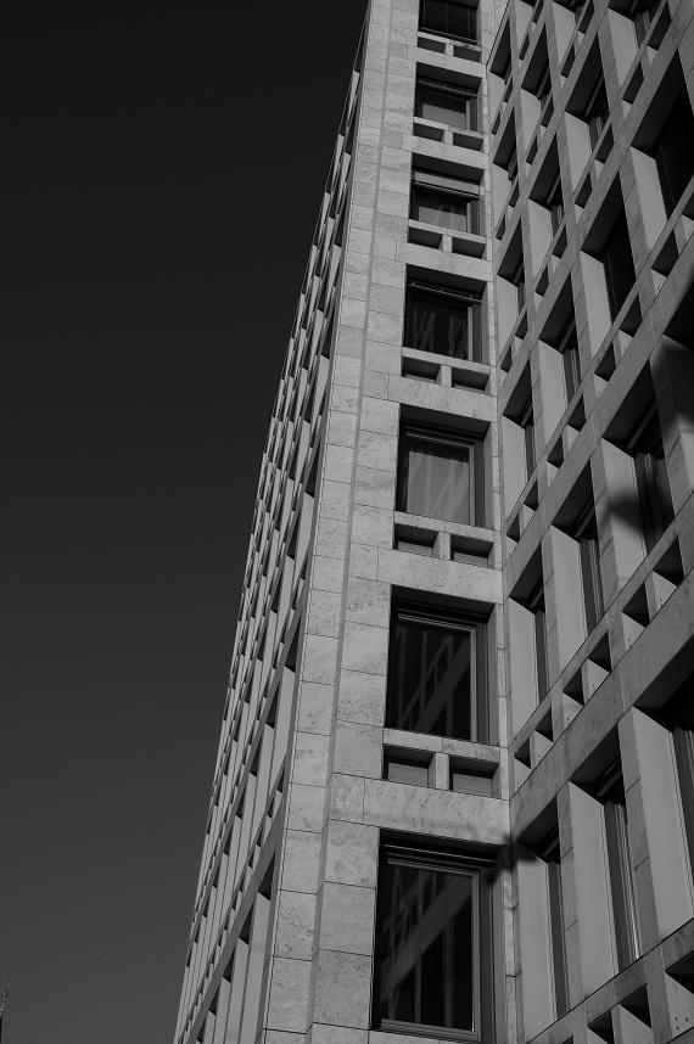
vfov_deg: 49.6
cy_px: 522
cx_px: 347
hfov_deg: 34.1
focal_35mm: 39
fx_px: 1130
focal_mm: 26
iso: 200
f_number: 11
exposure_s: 1/500
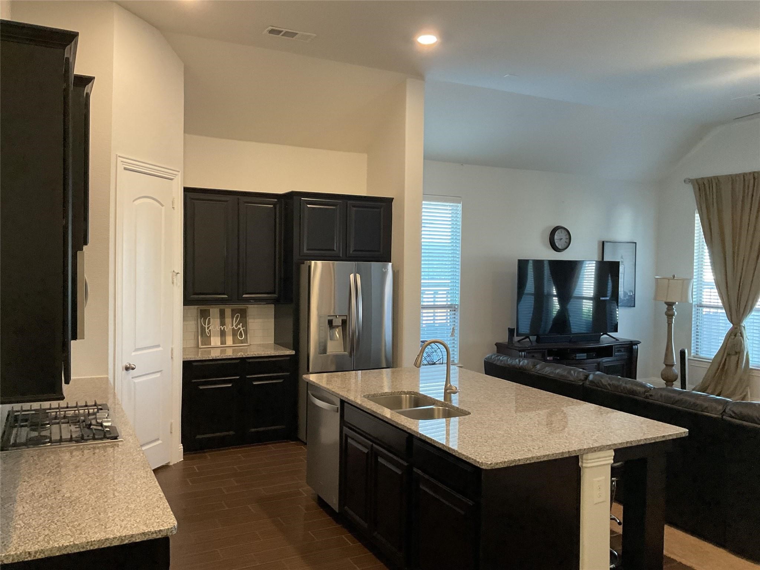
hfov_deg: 61.7
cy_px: 285
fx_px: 637
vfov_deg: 48.2
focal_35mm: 29
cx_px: 380
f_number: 1.8
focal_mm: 3
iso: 200
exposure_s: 1/60
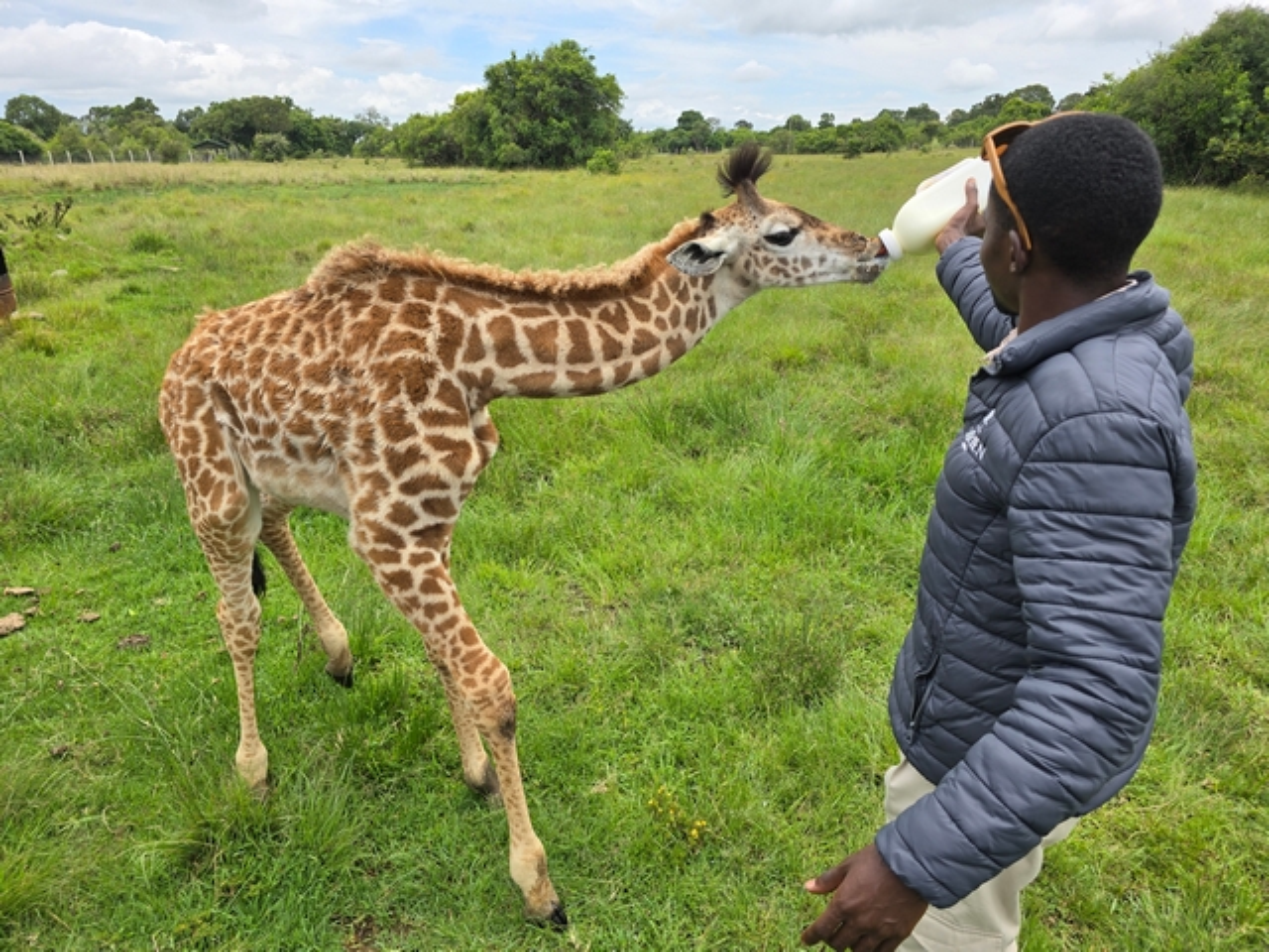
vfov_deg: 58.9
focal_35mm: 23
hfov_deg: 73.9
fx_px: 843
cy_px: 476
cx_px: 634
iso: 12
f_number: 1.7
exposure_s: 1/536
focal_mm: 6.3
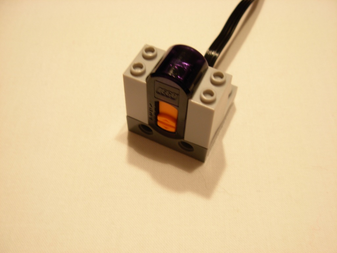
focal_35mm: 38
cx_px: 168
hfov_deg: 49.0
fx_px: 370
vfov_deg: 37.7
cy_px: 126
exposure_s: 1/4.4
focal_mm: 6.3
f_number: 2.9
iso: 79
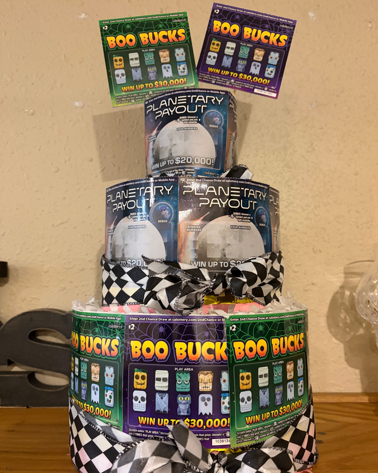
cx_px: 195
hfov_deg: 51.5
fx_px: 392
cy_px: 242
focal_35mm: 28
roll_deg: +0.2
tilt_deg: +5.3
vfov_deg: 62.2
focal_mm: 5.96
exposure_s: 1/30
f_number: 1.6
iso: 500
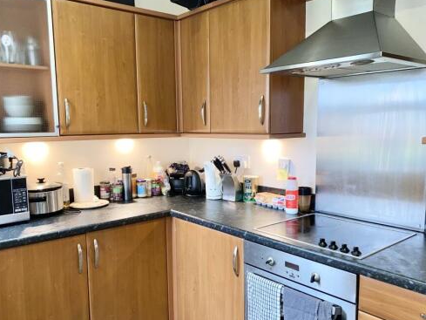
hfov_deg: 58.3
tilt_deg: -8.4
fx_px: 382
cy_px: 184
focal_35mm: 31
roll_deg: +0.7
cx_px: 220
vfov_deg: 45.3
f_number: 1.8
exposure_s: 1/21
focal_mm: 4.25
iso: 32
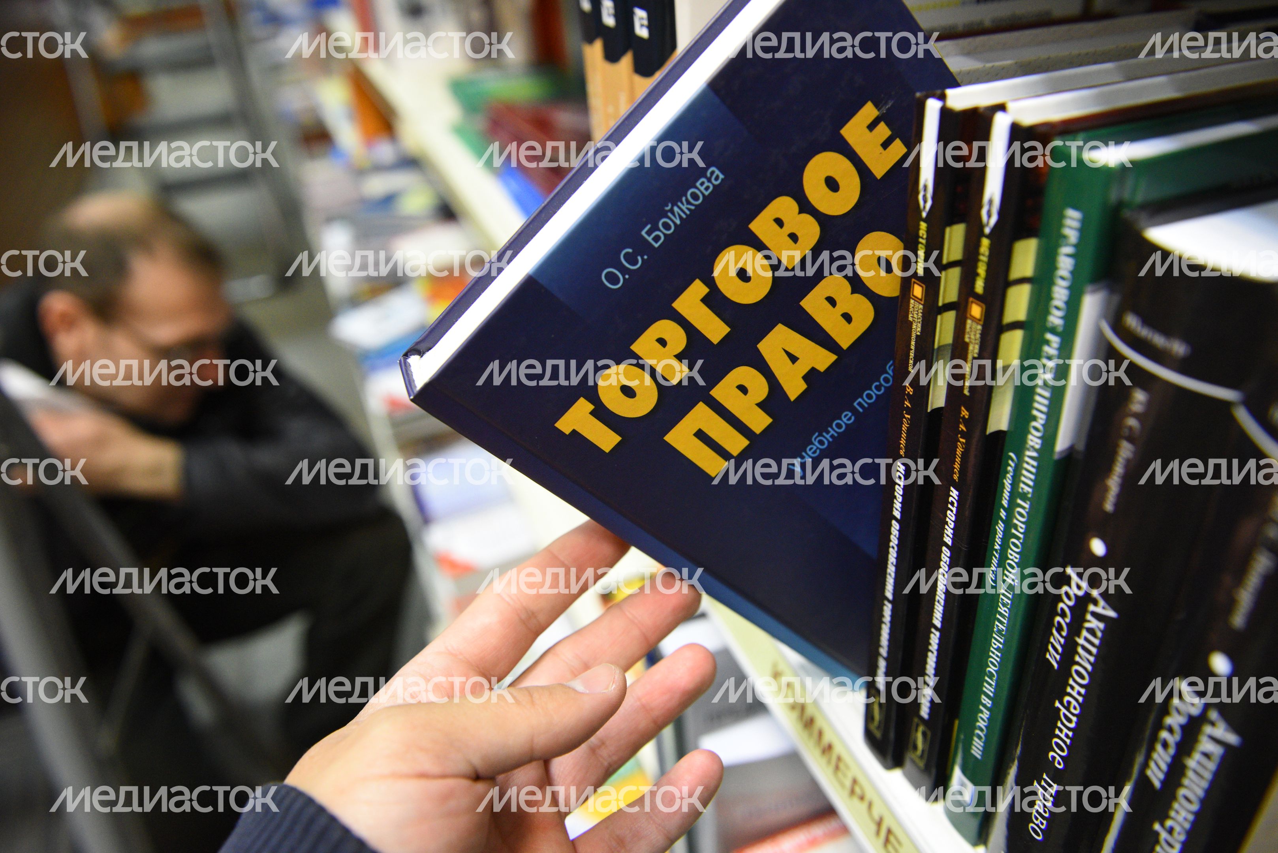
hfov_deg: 63.6
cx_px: 639
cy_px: 426
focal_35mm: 29
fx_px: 1030
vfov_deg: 45.0
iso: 3200
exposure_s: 1/80
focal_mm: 29
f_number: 4.5
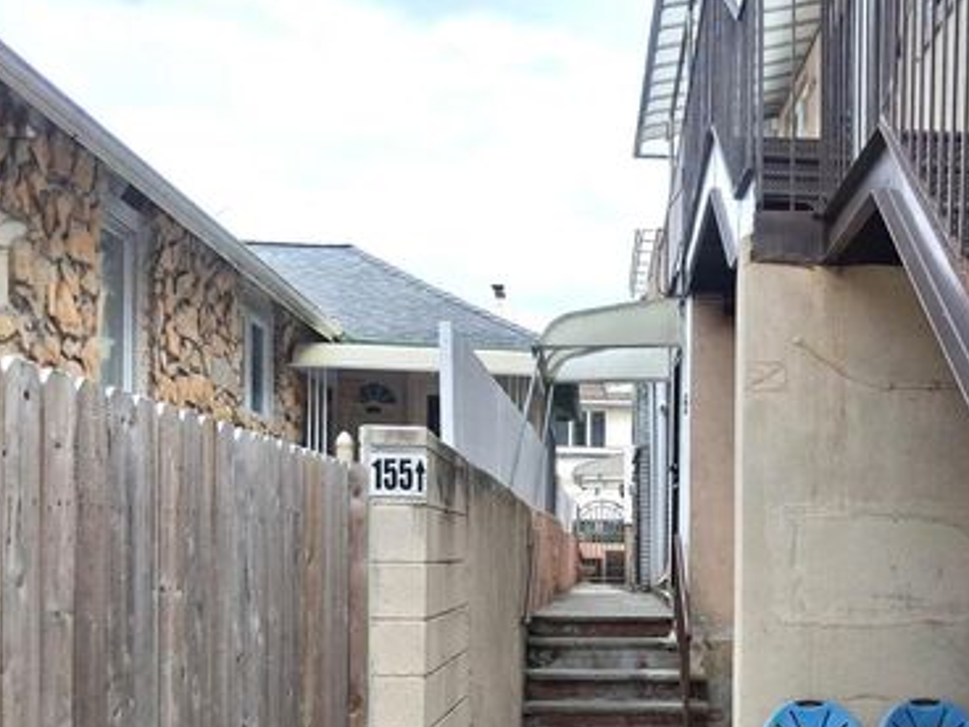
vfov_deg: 33.5
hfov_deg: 44.0
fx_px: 1176
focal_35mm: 42
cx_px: 661
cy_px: 565
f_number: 1.8
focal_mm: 3.98
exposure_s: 1/120
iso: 80
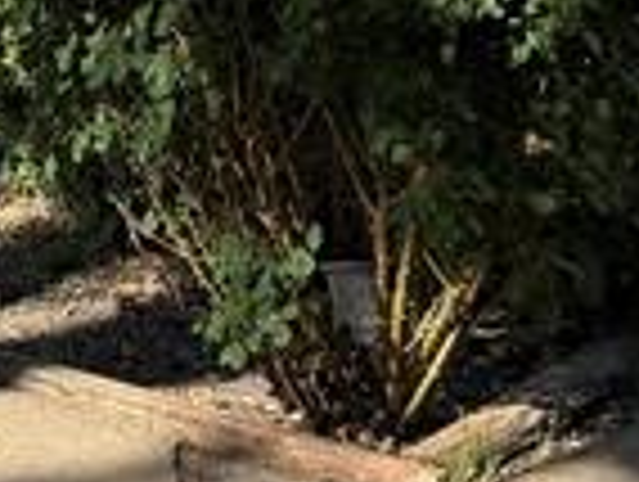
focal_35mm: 173
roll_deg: -1.4
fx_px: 3199
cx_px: -315
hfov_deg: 11.0
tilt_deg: -3.1
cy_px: -514
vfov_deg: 8.2
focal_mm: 6.76
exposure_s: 1/2232
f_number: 1.78
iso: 100
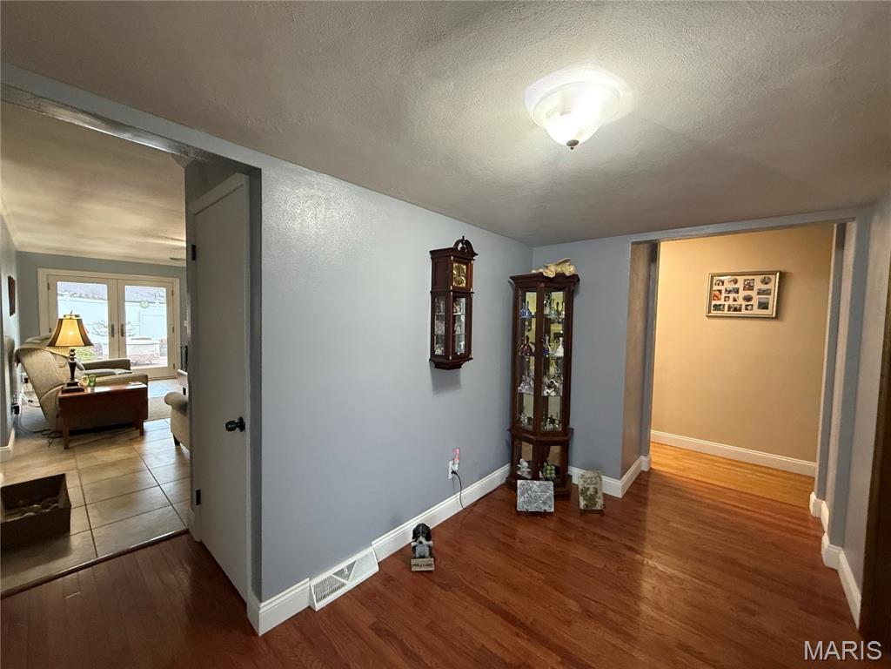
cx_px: 446
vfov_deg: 85.7
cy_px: 334
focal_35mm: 14
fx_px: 360
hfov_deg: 102.1
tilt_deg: -2.8
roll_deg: -0.7
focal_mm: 2.22
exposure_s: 1/60
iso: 500
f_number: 2.2
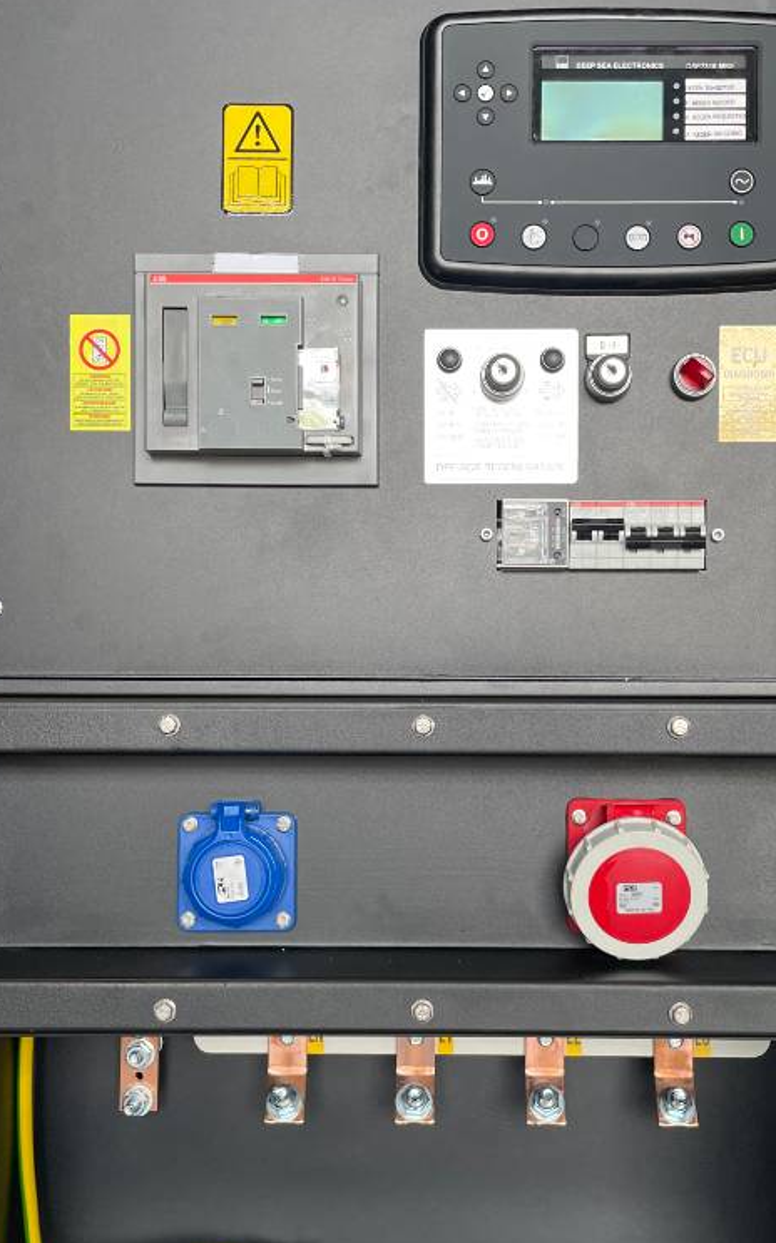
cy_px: 649
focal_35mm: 38
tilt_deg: +0.2
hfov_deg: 33.6
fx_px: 1287
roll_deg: -0.4
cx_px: 405
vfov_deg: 51.5
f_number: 1.6
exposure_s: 1/100
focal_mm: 4.2
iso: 125
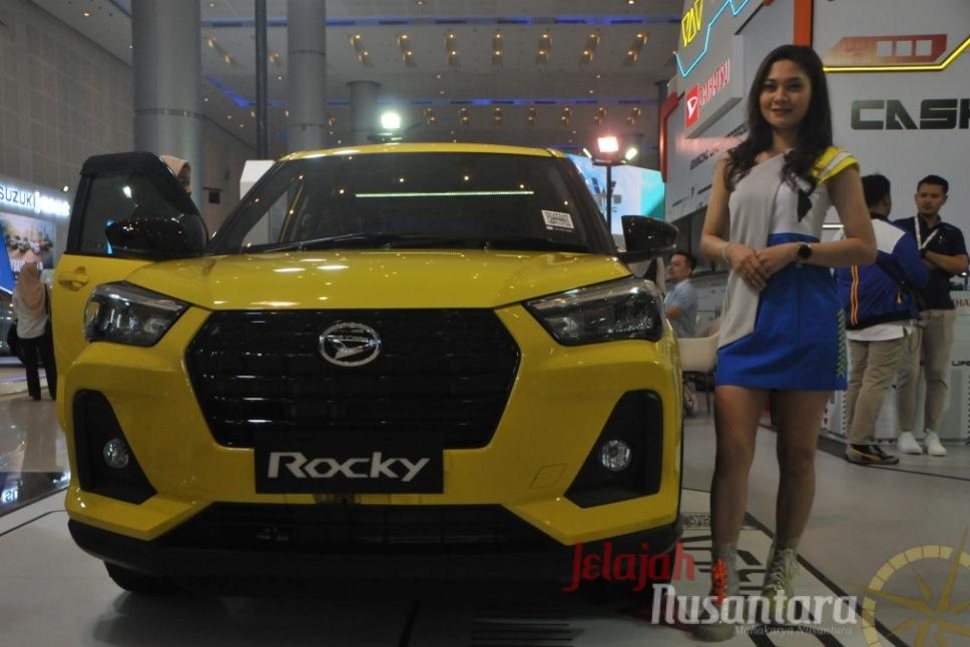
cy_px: 324
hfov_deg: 53.1
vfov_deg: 36.9
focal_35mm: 36
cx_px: 485
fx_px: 970
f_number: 6.3
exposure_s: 1/640
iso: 1250
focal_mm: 24
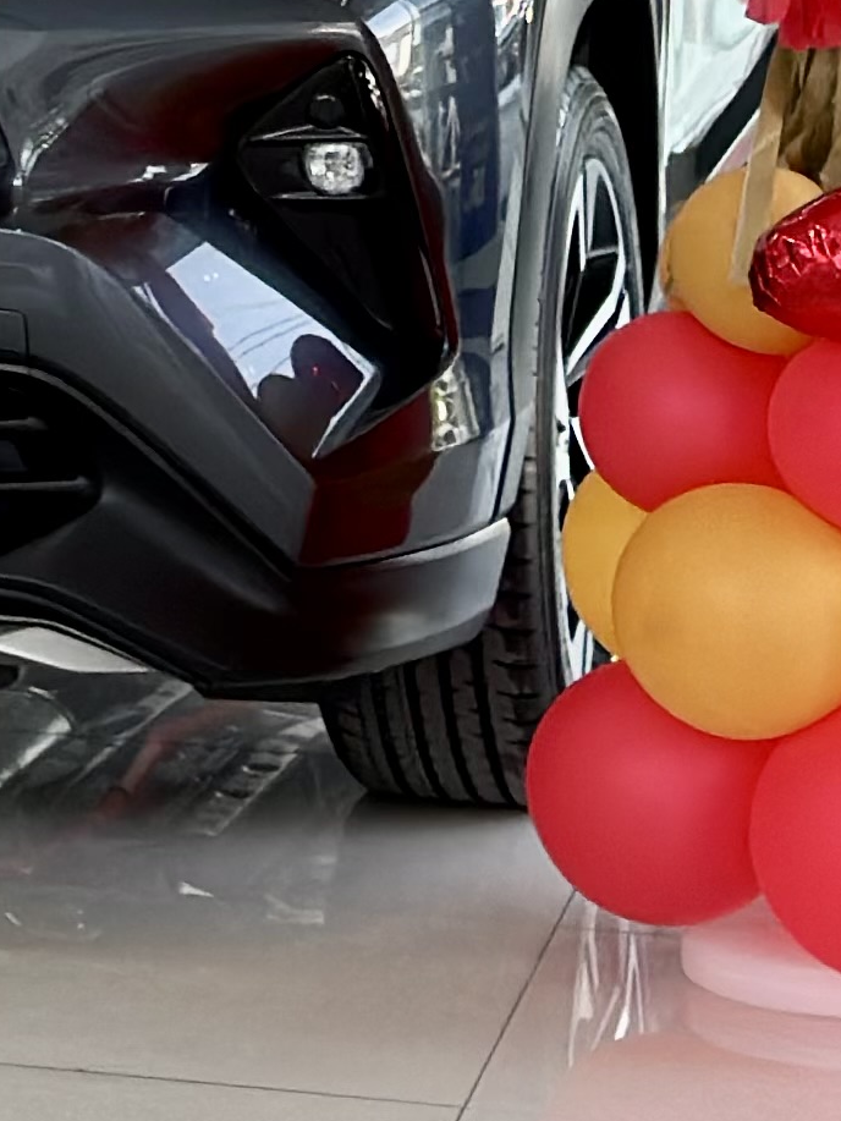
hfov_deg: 6.8
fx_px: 6833
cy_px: -934
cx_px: -803
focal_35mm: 211
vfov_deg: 9.0
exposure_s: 1/395
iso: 80
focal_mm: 6.86
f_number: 1.78
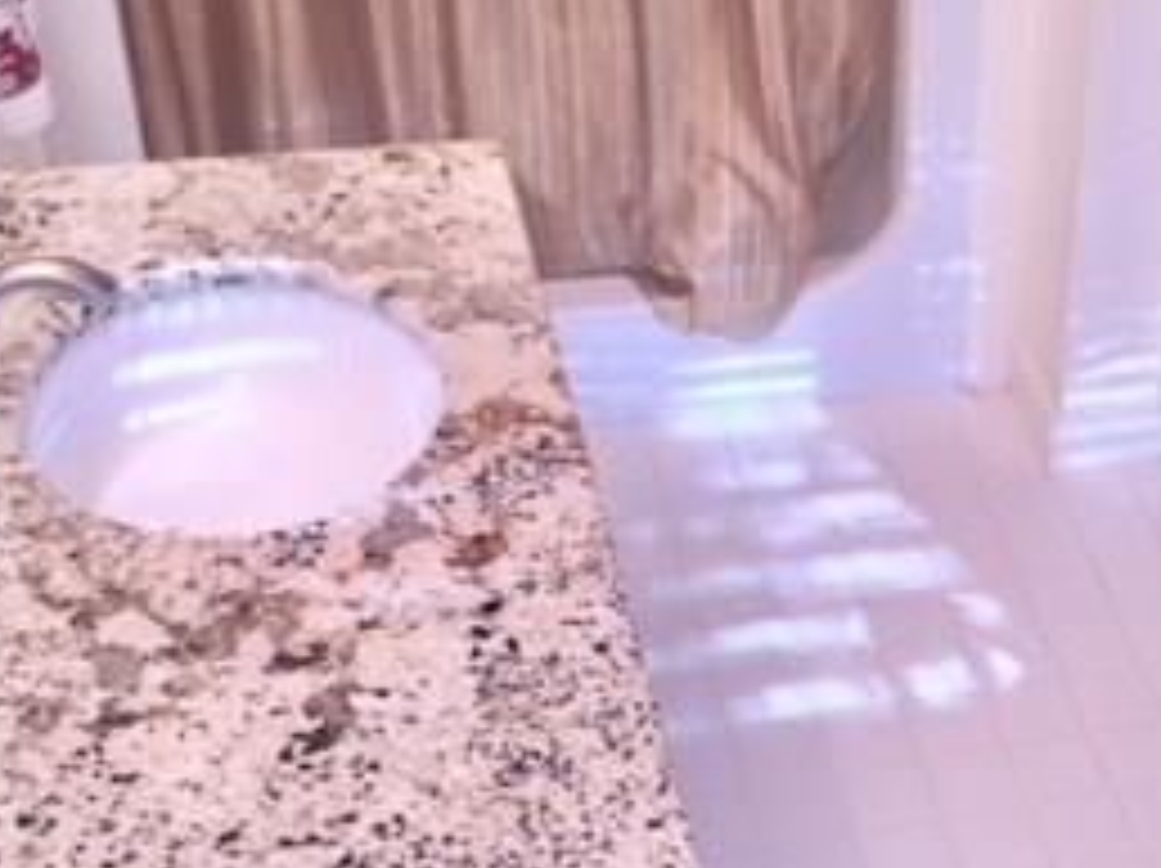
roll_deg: -5.2
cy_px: 553
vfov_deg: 20.4
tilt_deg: -38.5
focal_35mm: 72
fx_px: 2413
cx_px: 1084
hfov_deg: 26.0
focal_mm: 4.15
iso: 32
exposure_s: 1/30
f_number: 2.2
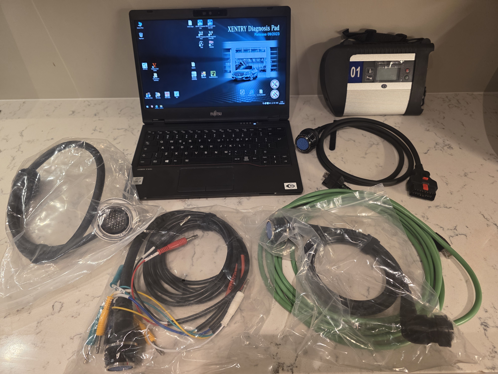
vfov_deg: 58.9
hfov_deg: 73.9
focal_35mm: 23
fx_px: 331
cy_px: 187
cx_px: 249
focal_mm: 6.3
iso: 320
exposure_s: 1/100
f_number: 1.7
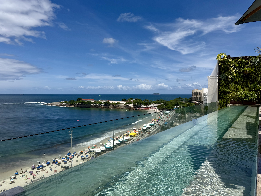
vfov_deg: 56.8
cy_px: 98
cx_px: 130
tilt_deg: -2.7
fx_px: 181
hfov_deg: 71.6
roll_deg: -0.6
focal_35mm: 24
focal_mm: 6.76
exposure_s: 1/7353
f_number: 1.78
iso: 80
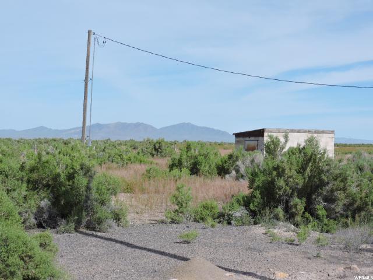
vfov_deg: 21.0
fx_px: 754
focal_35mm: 70
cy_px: 140
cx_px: 186
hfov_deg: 27.8
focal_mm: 12.5
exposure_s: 1/1000
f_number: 3.9
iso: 100
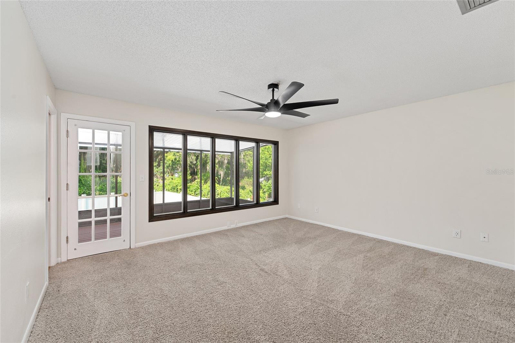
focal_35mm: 14
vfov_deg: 81.2
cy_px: 172
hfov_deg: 104.3
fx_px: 200
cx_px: 258
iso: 320
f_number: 8
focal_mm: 14
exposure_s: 1/8
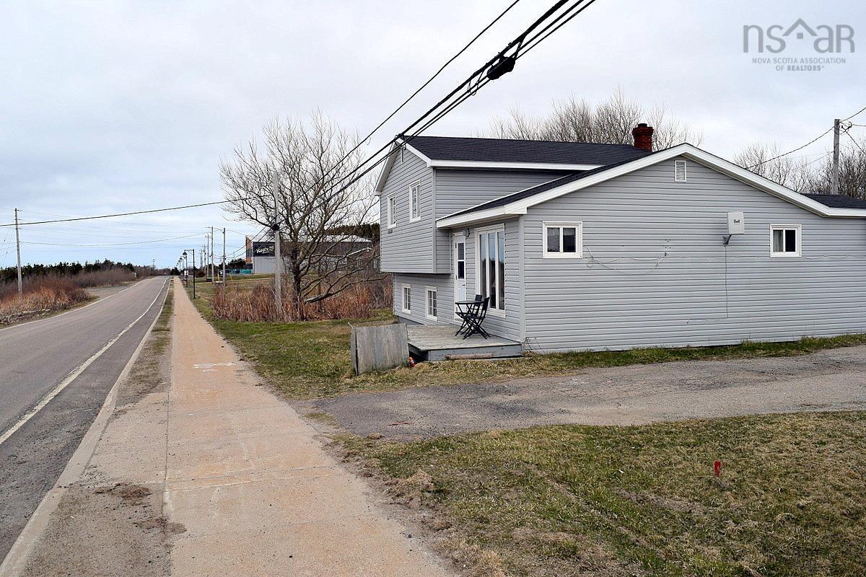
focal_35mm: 30
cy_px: 288
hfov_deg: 61.9
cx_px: 433
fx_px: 722
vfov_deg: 43.6
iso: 200
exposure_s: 1/400
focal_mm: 20
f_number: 10
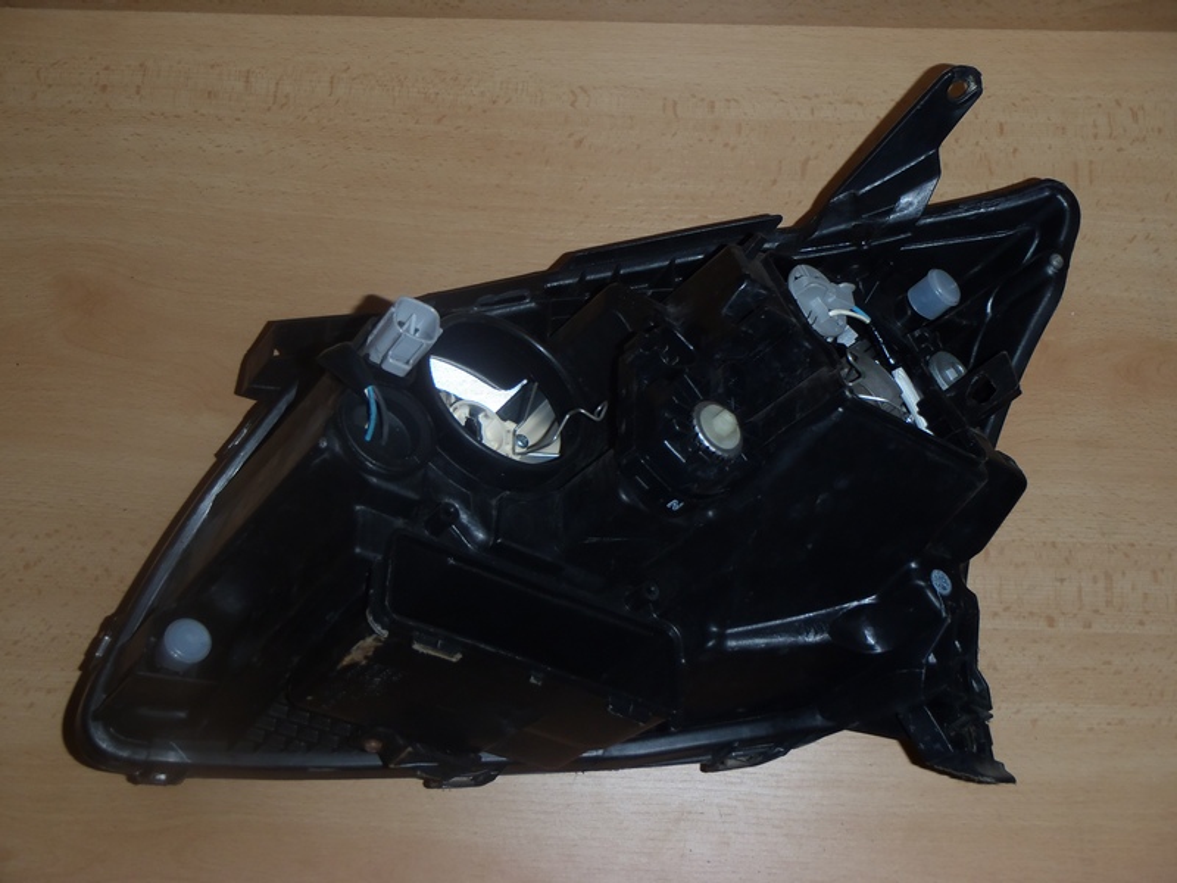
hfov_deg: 49.0
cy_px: 442
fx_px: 1292
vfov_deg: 37.7
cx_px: 588
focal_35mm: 38
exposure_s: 1/40
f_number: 4.6
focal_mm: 6.83
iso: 100
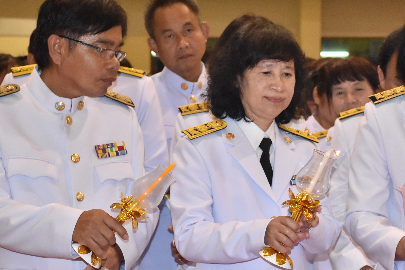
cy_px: 157
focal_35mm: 110
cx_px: 268
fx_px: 1237
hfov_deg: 18.5
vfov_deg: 12.4
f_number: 6.3
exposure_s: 1/125
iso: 2000
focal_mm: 50
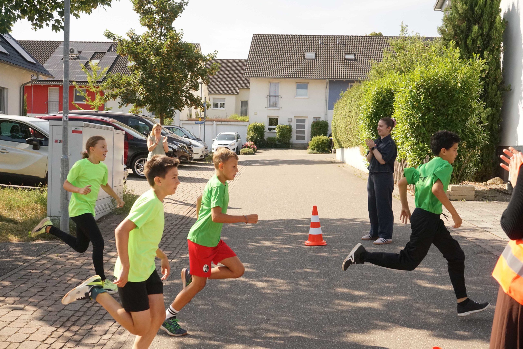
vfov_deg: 32.6
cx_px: 262
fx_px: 596
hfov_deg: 47.4
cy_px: 174
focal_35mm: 41
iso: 2500
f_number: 9
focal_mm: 41
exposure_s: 1/2000
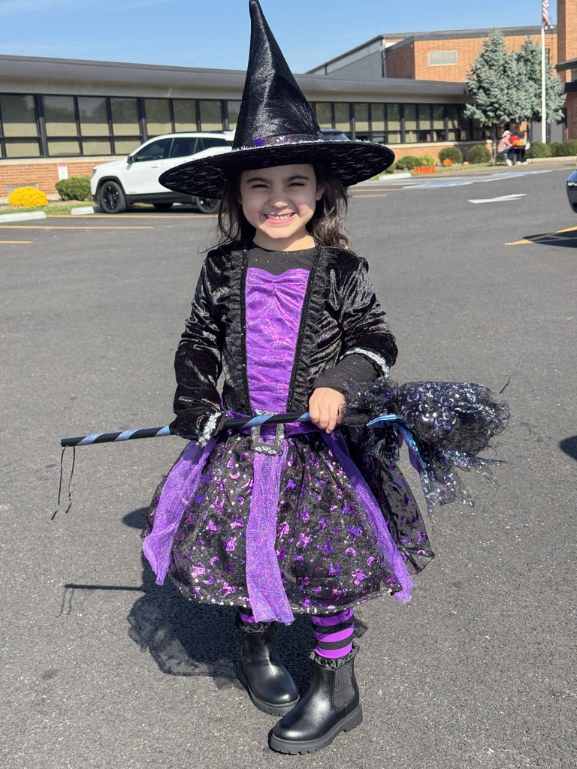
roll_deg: +4.1
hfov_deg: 30.3
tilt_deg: -12.6
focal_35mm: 48
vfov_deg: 39.7
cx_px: 288
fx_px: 1067
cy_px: 384
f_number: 1.78
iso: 64
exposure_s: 1/2179
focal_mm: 6.76
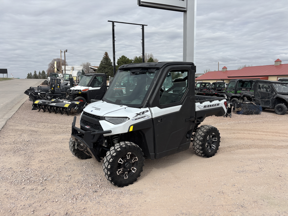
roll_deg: +0.3
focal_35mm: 26
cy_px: 108
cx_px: 144
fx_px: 216
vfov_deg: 53.1
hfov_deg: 67.3
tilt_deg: -5.2
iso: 50
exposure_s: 1/4255
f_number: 1.6
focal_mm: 5.96
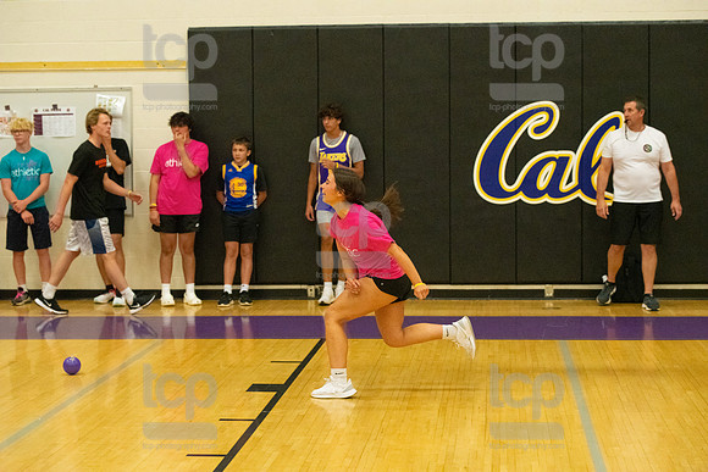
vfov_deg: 16.7
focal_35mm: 82
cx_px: 354
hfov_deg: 24.8
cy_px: 236
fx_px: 1613
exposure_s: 1/800
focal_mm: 82
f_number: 4.5
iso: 6400
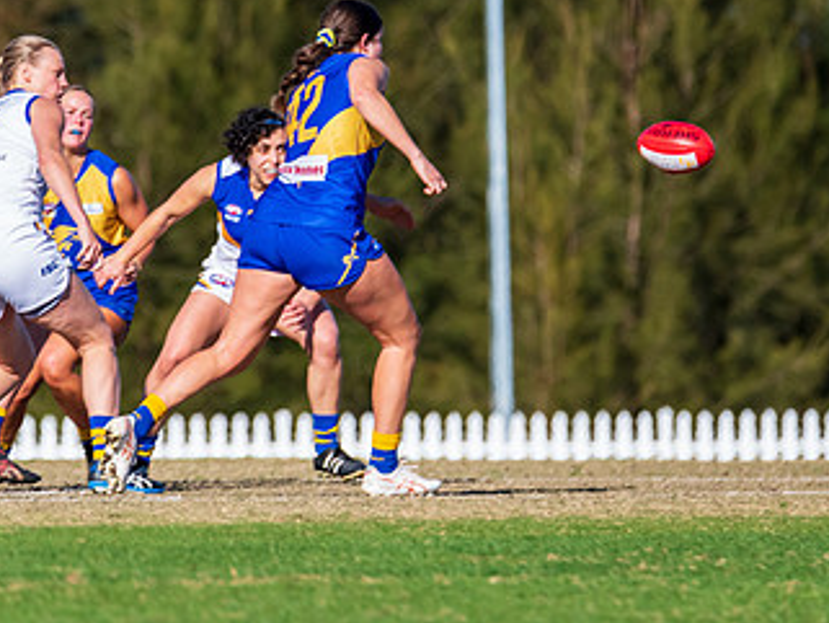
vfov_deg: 1.6
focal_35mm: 959
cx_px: 330
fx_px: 22975
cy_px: 123
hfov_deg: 2.1
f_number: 9
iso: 800
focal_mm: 500
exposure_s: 1/2000
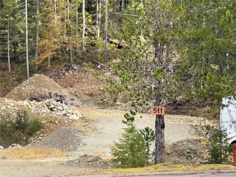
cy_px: 88
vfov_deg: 12.3
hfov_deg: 16.4
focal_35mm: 120
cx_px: 118
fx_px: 818
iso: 50
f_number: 2.8
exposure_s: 1/193
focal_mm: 15.66
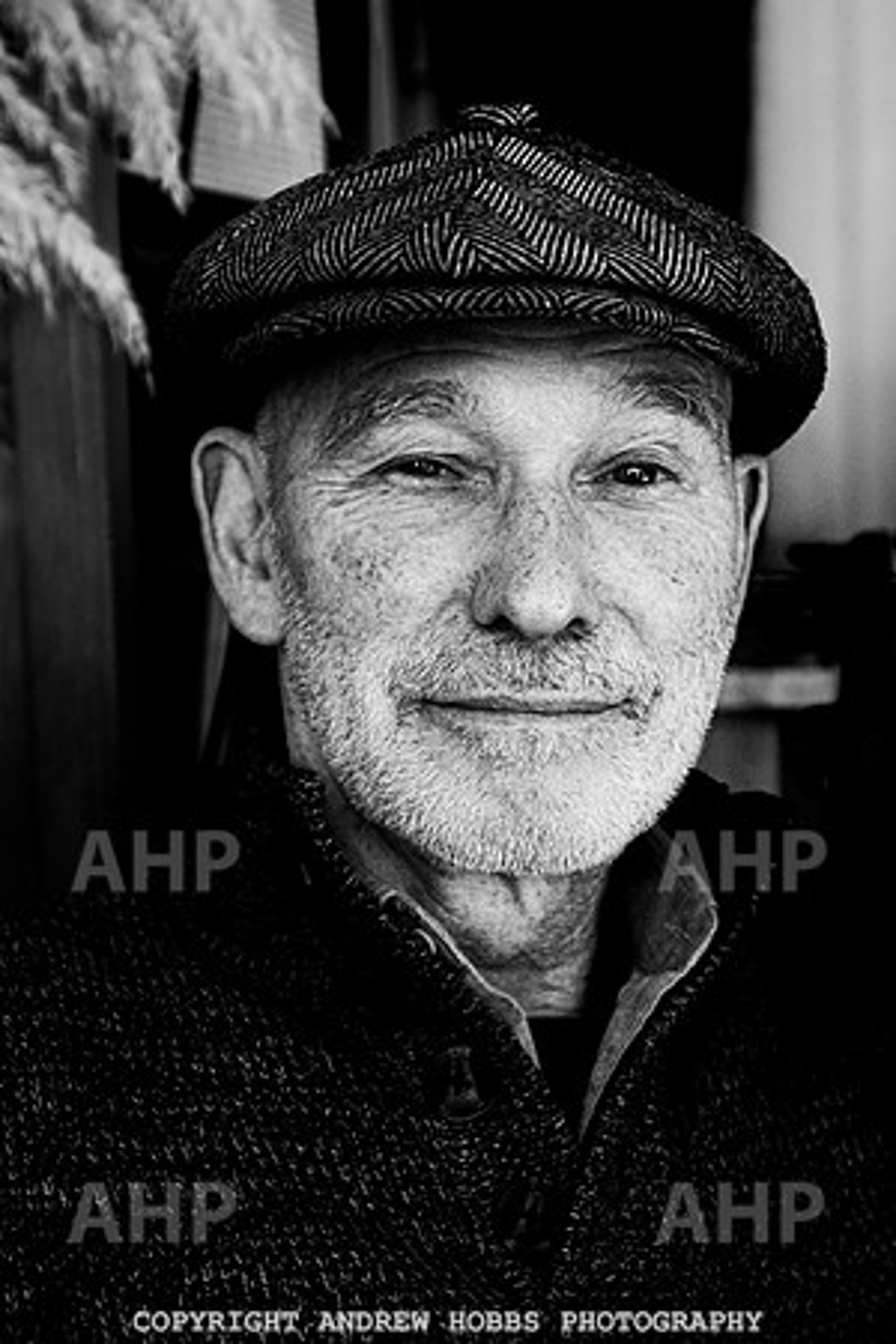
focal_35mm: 61
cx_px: 501
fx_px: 2266
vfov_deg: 33.0
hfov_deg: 22.4
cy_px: 664
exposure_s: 1/320
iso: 800
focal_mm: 35
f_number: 3.5
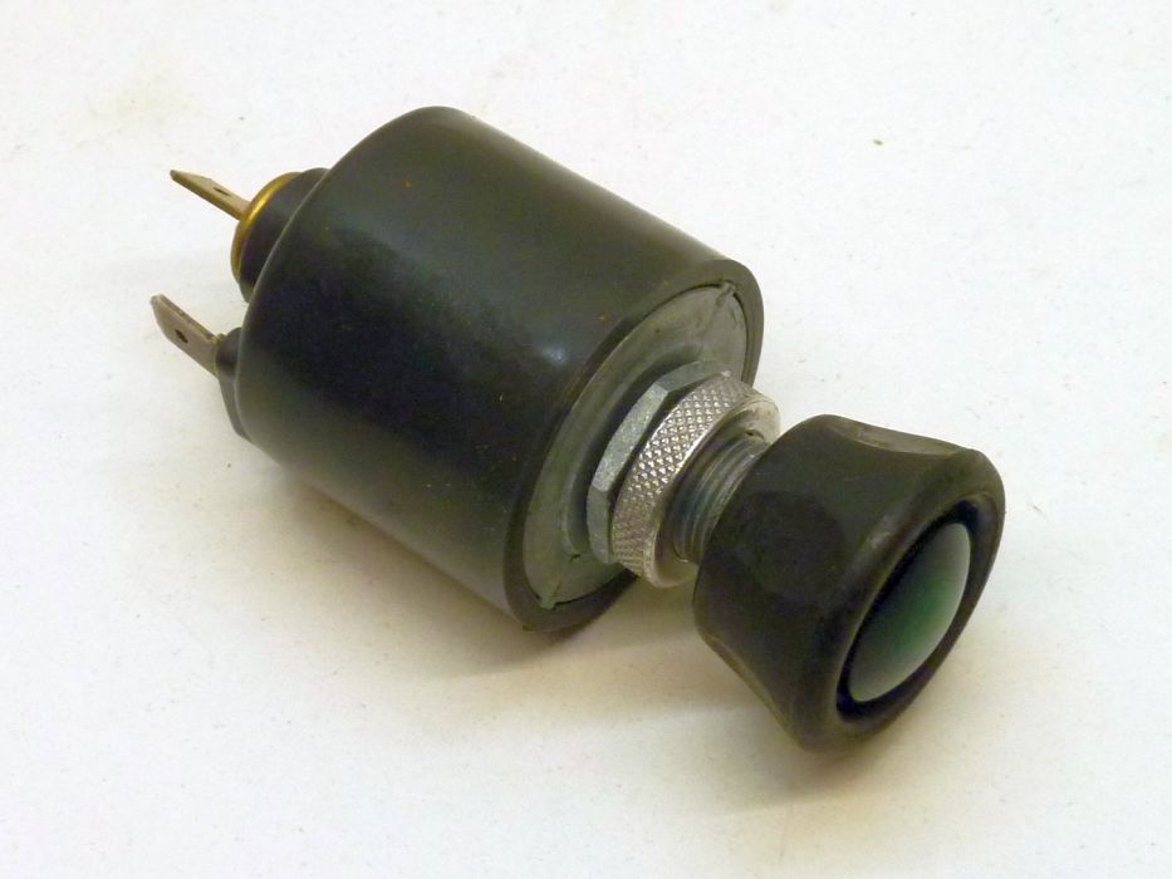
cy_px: 440
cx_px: 586
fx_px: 1862
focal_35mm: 55
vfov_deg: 26.6
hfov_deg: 34.9
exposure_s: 1/40
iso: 250
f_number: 3.9
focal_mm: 9.1
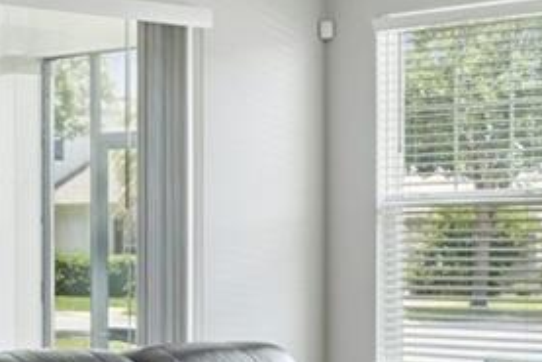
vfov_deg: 12.5
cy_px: 256
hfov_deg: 16.7
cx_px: -317
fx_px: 1645
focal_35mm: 109
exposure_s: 1/30
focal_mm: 12.6
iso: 400
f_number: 9
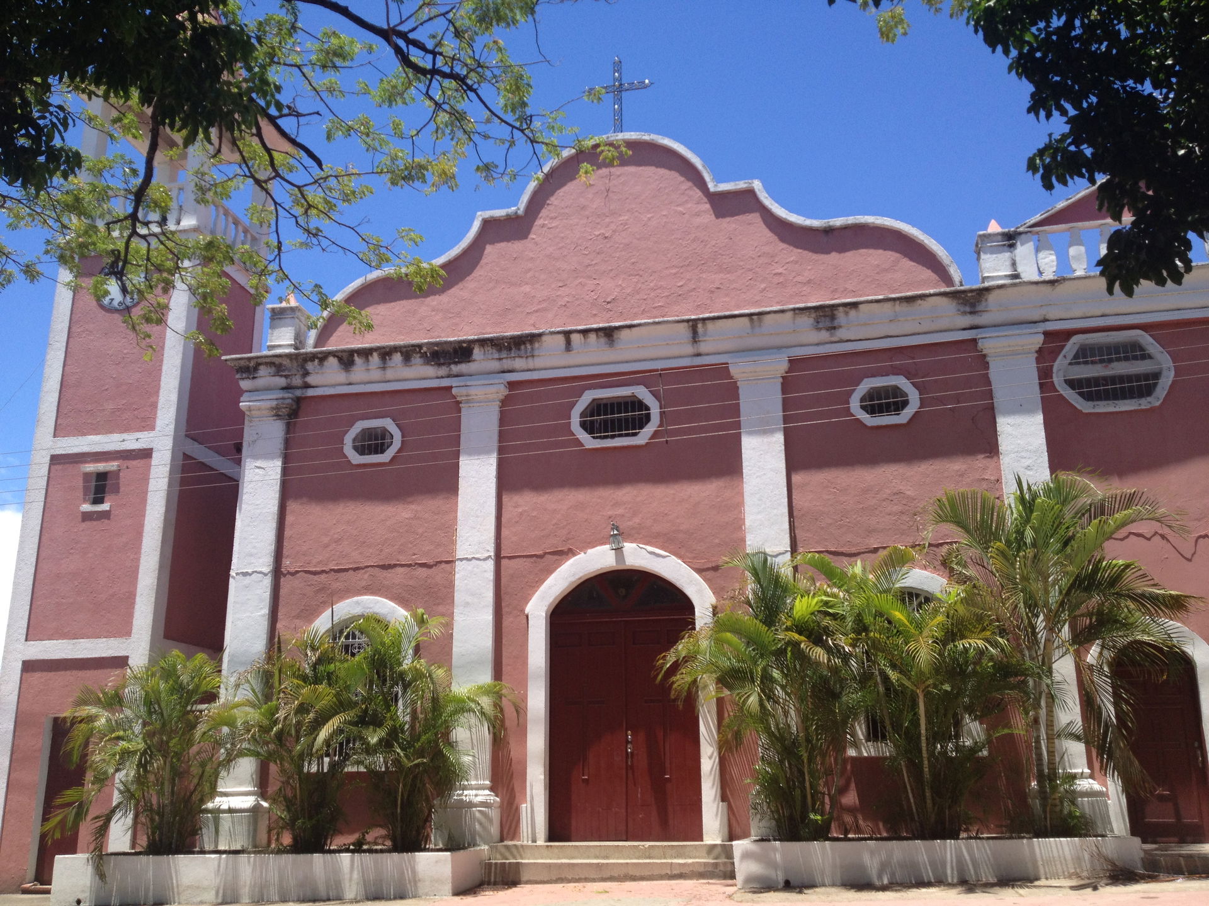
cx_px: 604
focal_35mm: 35
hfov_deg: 52.6
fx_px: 1222
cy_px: 453
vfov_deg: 40.7
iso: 50
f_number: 2.4
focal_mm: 4.28
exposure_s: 1/1151
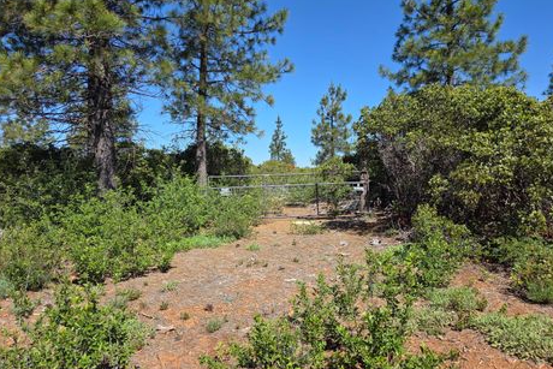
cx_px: 269
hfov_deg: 69.4
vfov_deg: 49.5
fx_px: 399
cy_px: 163
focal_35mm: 26
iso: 80
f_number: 1.8
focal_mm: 5.4
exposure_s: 1/3988
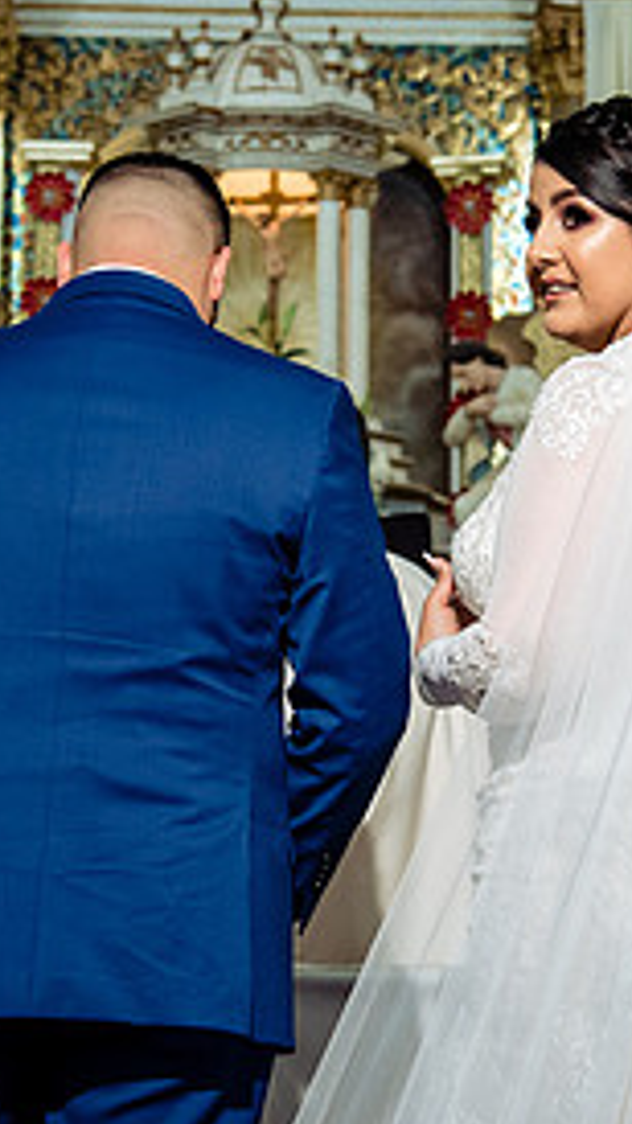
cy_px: 519
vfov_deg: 19.3
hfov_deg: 10.9
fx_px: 3309
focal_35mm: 111
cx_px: 369
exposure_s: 1/125
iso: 2000
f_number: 5
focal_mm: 50
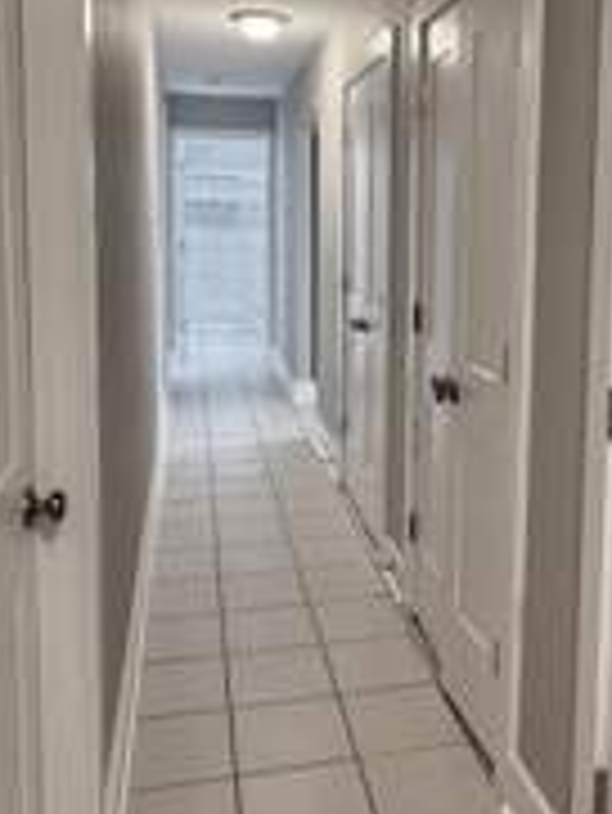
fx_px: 871
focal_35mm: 37
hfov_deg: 38.0
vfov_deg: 49.6
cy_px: 299
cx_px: 436
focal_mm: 2.22
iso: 400
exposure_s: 1/120
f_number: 2.2
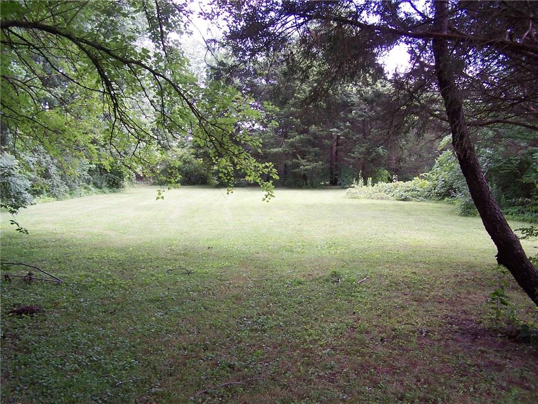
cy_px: 202
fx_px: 591
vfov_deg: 37.7
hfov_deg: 49.0
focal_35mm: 38
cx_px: 269
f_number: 2.8
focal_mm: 6.3
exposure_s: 1/60
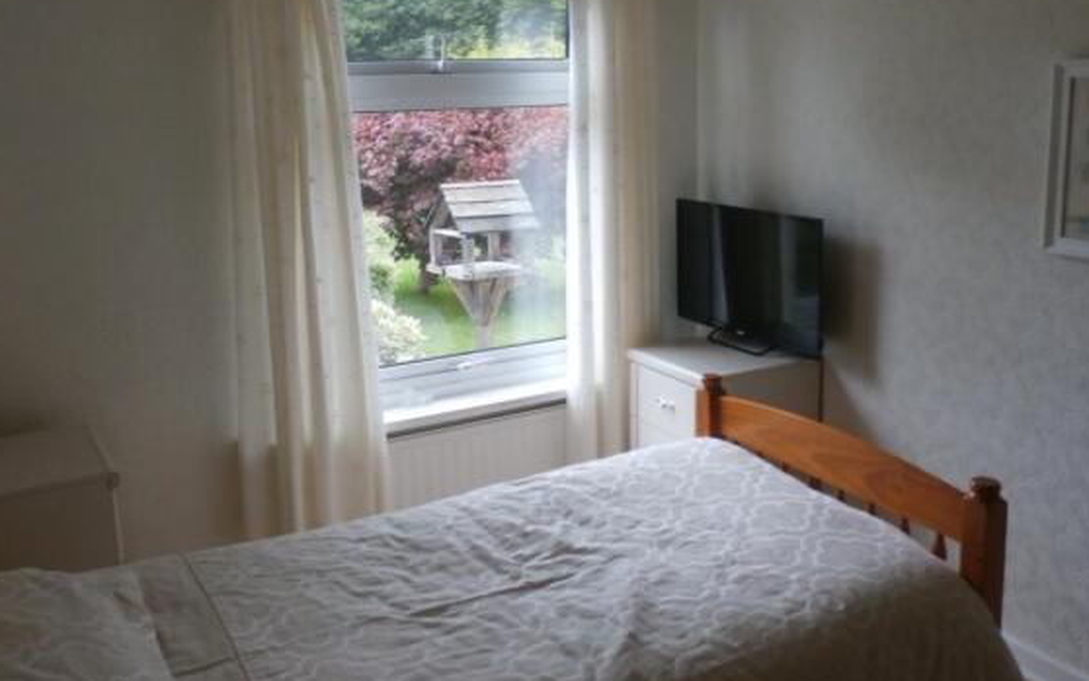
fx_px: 920
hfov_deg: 61.2
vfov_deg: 40.4
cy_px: 274
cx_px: 557
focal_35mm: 31
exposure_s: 1/40
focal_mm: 4.98
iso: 200
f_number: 3.2
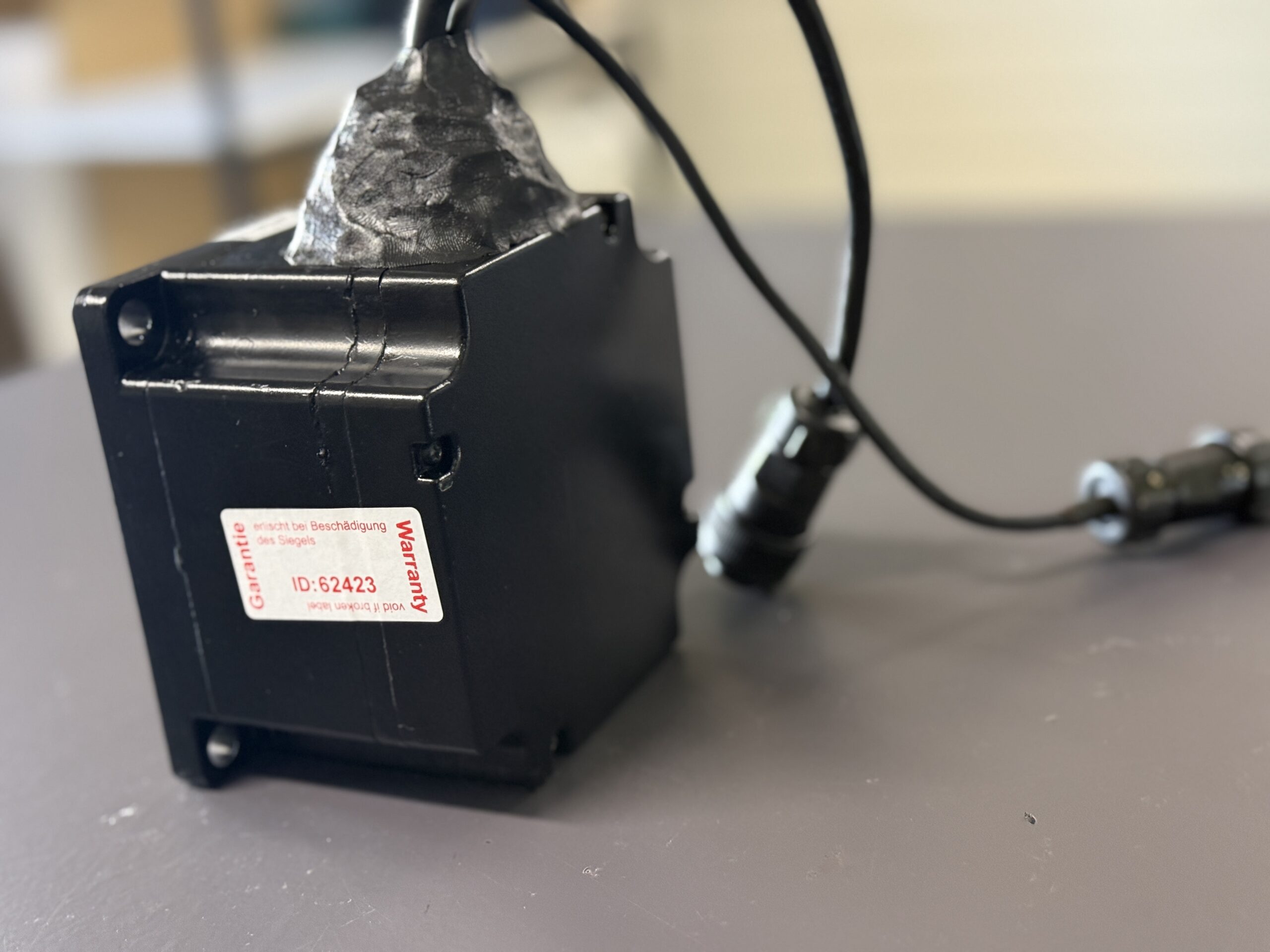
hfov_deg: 39.7
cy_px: 476
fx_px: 1761
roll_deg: +6.7
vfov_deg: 30.3
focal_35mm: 48
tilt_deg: -19.8
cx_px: 635
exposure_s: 1/33
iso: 320
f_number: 1.78
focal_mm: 6.76
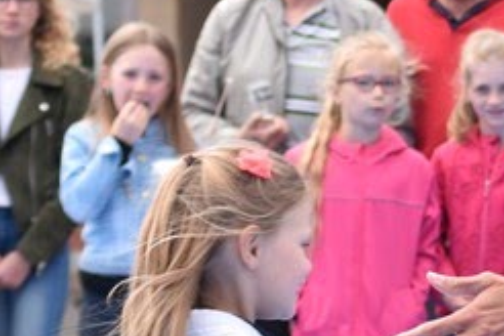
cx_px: 785
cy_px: 46
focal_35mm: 312
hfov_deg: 6.5
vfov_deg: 4.4
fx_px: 4368
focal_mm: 50
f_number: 4
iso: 100
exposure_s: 1/500
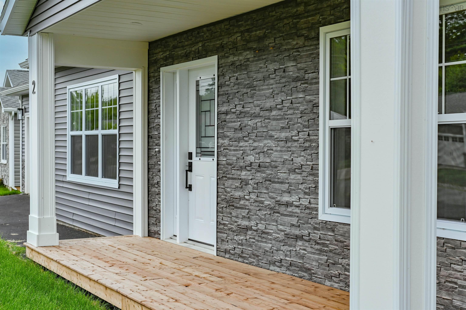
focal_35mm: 50
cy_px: 155
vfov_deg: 26.9
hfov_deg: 39.6
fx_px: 647
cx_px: 233
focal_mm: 50
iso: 100
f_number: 6.3
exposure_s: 1/320
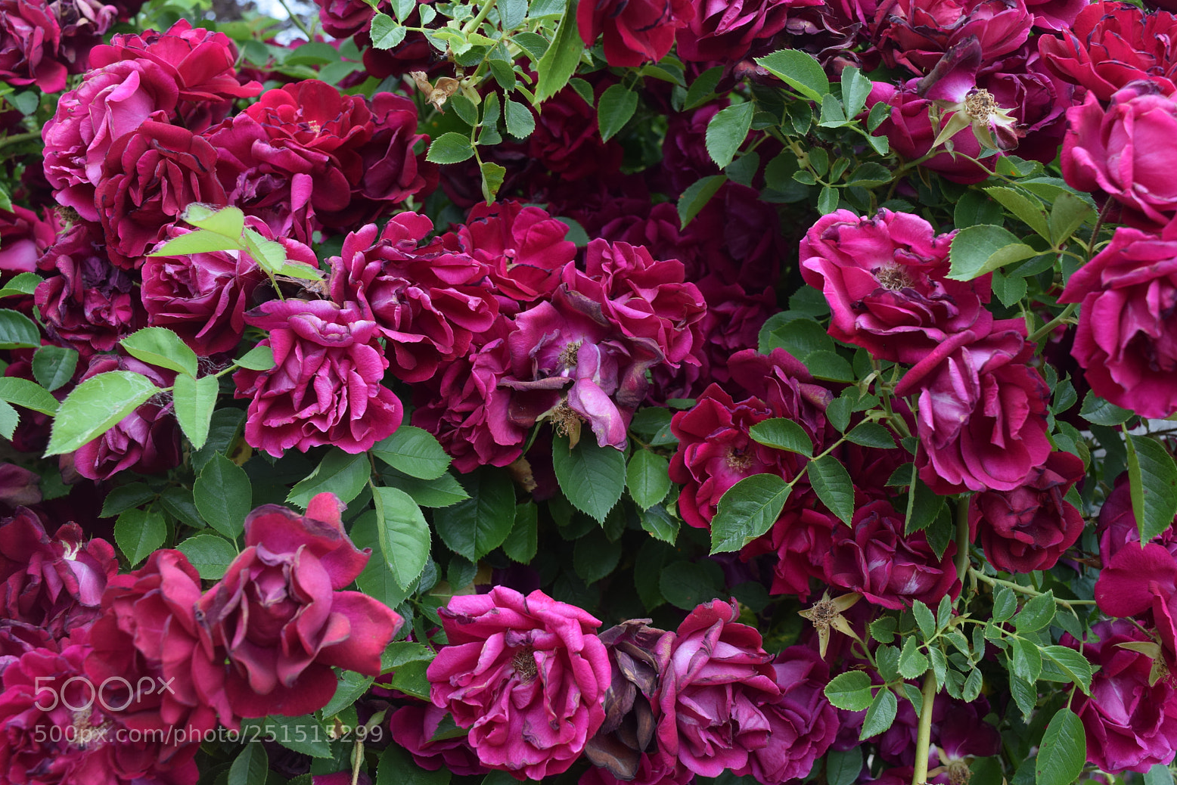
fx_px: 1210
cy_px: 390
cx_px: 592
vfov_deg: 36.0
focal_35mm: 37
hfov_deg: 51.9
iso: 400
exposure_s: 1/160
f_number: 6.3
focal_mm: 24
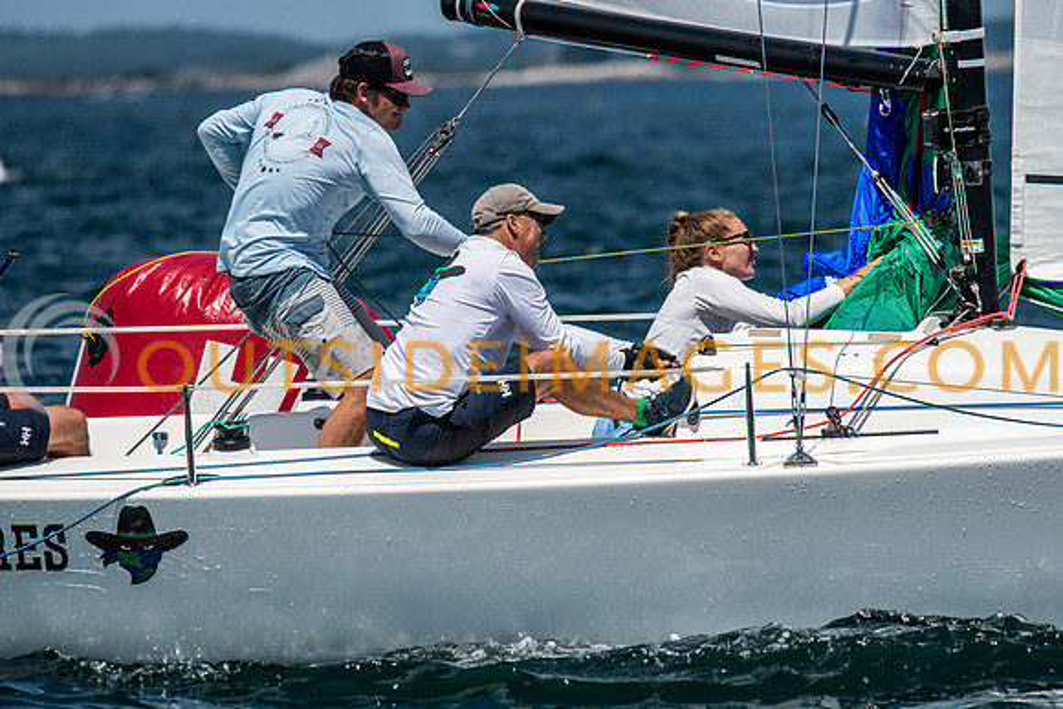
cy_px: 354
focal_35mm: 450
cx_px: 532
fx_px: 13290
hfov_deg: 4.6
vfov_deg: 3.1
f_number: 5.6
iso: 320
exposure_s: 1/5000
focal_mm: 300
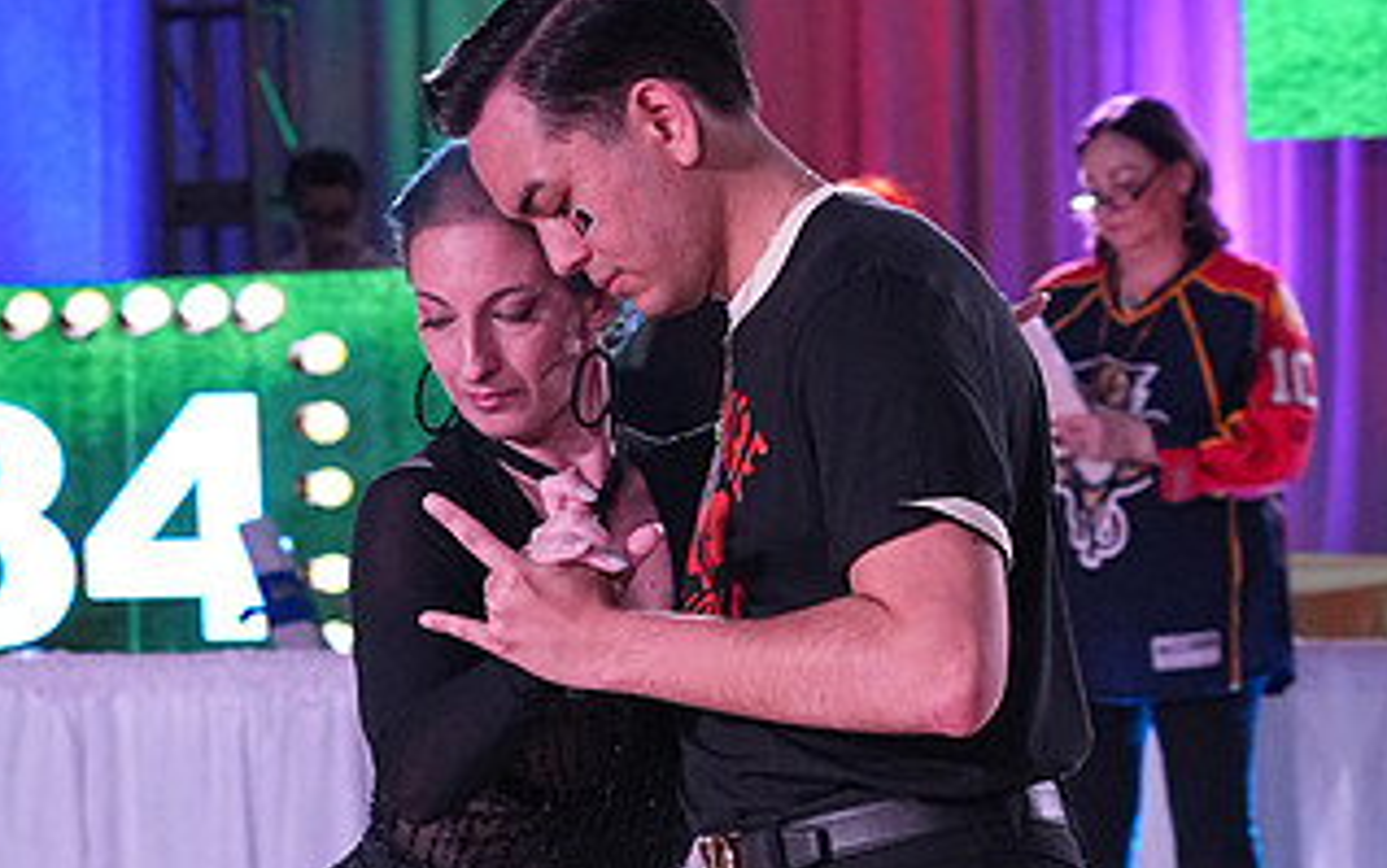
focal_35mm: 195
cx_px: 591
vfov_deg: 6.7
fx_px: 7374
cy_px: 1104
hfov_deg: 10.7
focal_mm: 70
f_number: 5.6
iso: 2500
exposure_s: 1/320
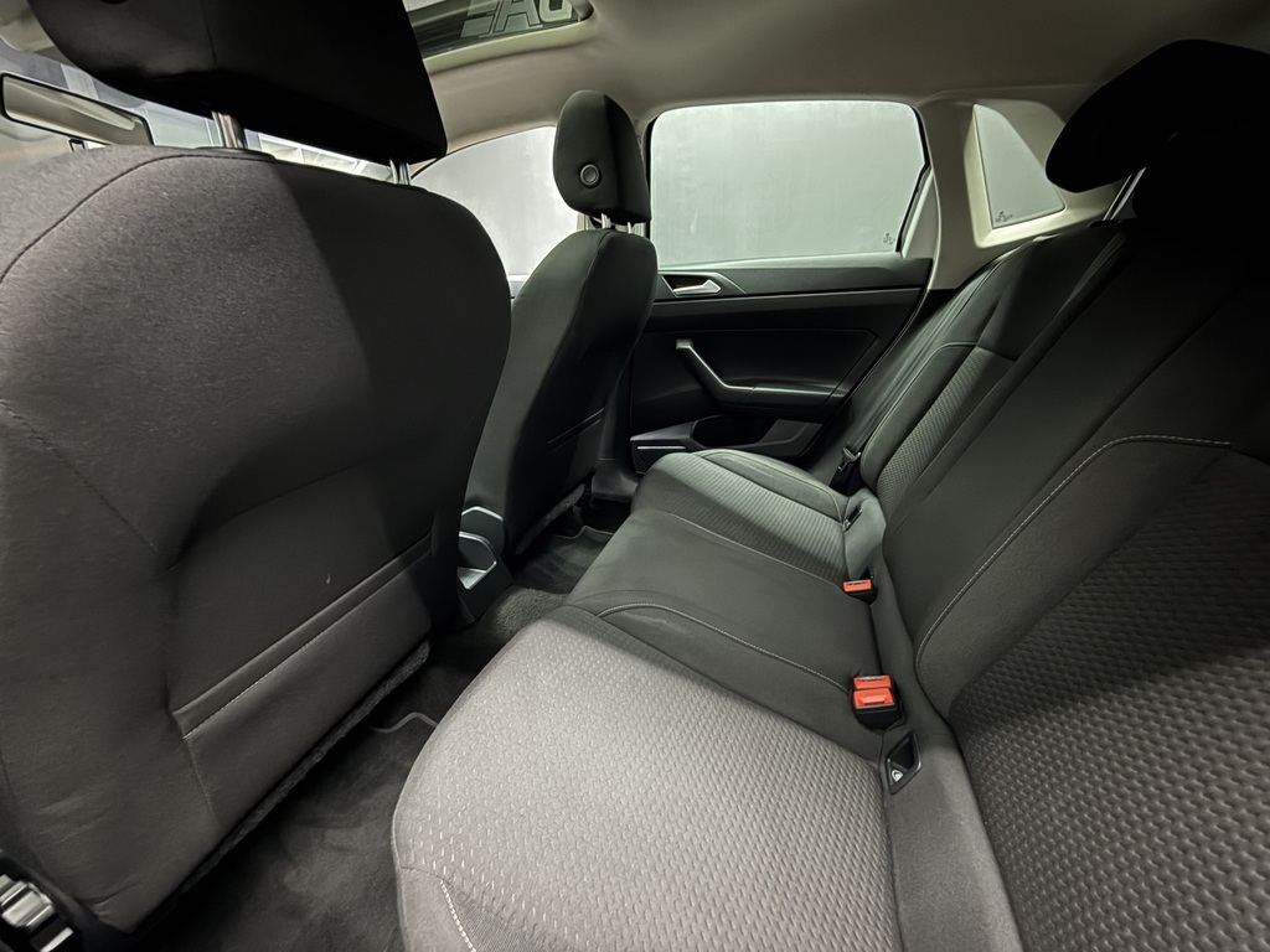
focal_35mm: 14
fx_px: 514
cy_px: 476
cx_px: 635
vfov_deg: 85.7
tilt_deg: -21.9
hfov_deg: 102.1
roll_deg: +0.3
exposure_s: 1/10
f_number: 2.2
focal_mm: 2.22
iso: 640
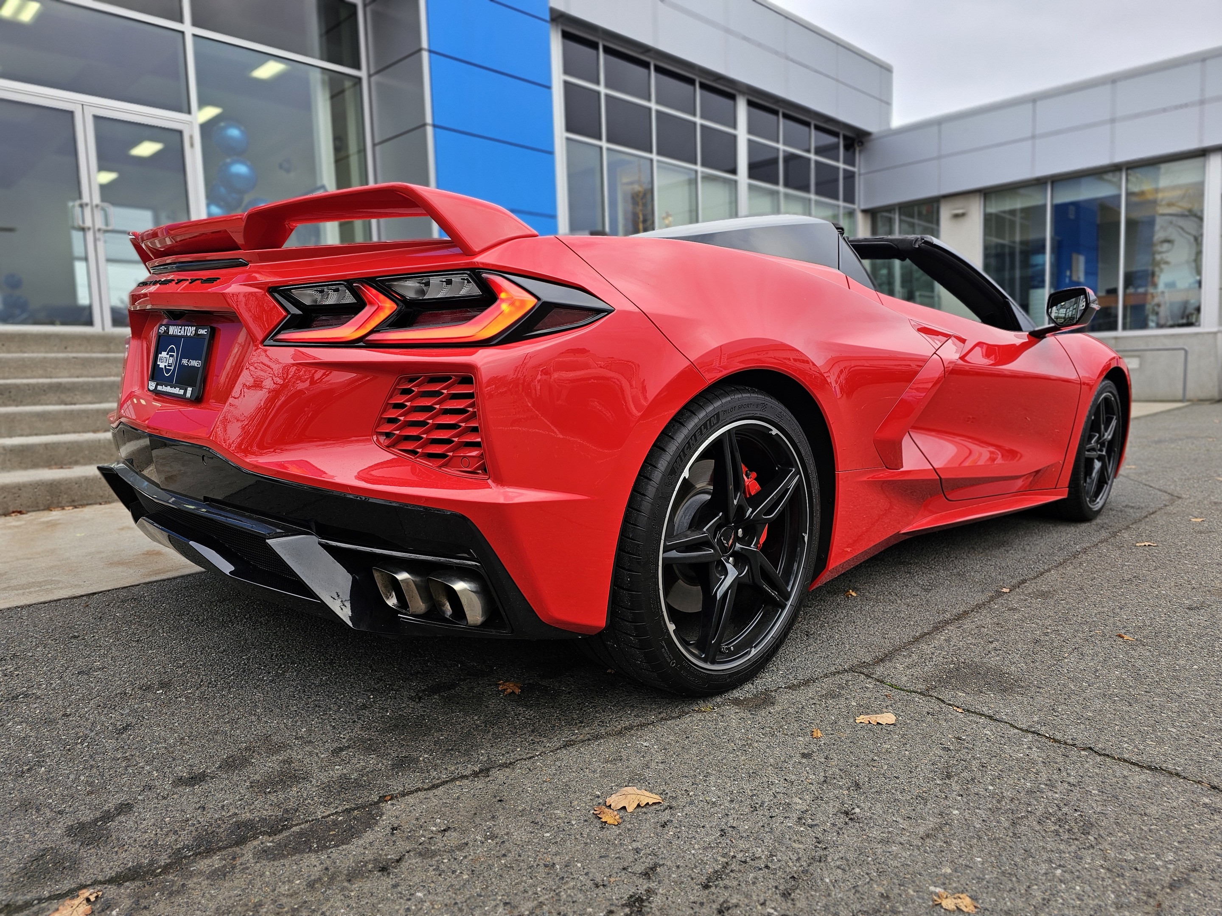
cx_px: 611
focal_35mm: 23
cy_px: 458
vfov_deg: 58.9
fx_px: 812
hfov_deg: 73.9
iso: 12
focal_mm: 6.3
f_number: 1.7
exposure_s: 1/120
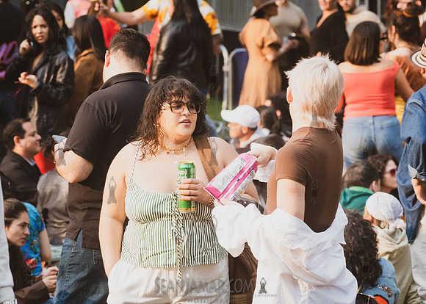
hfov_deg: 10.9
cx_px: 178
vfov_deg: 7.8
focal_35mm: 184
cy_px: 155
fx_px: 2223
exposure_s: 1/3200
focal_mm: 135
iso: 4000
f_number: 5.6
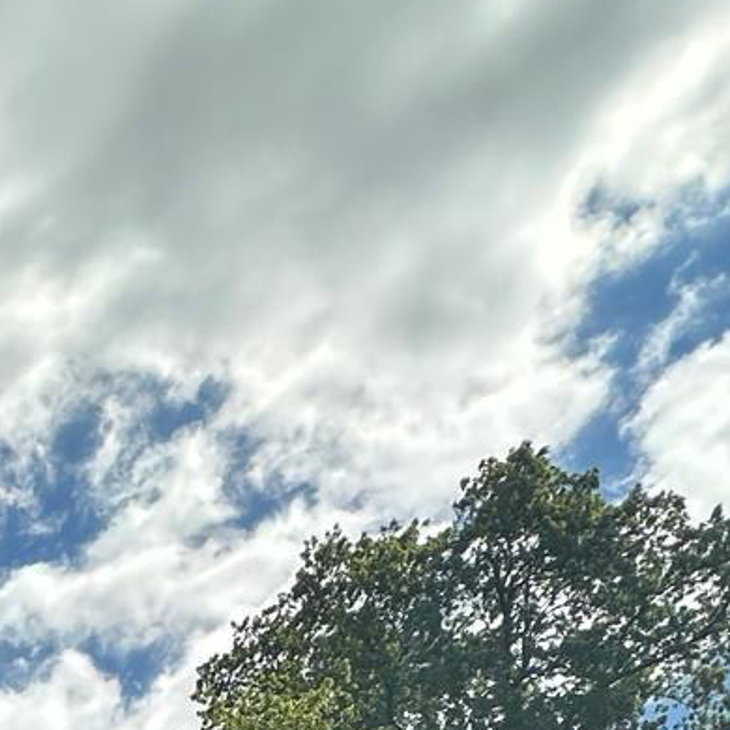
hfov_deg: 20.0
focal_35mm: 65
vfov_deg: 20.2
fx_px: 1551
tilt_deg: +8.3
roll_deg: -1.6
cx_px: -550
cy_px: 1265
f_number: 2.2
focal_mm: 2.22
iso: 50
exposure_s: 1/2257
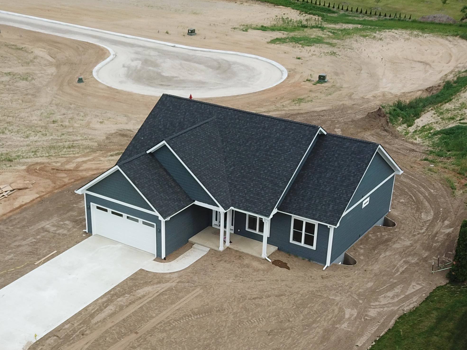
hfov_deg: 65.3
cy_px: 177
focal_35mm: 27
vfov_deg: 51.4
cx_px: 228
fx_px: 364
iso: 100
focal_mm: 4.73
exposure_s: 1/1175
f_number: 2.2
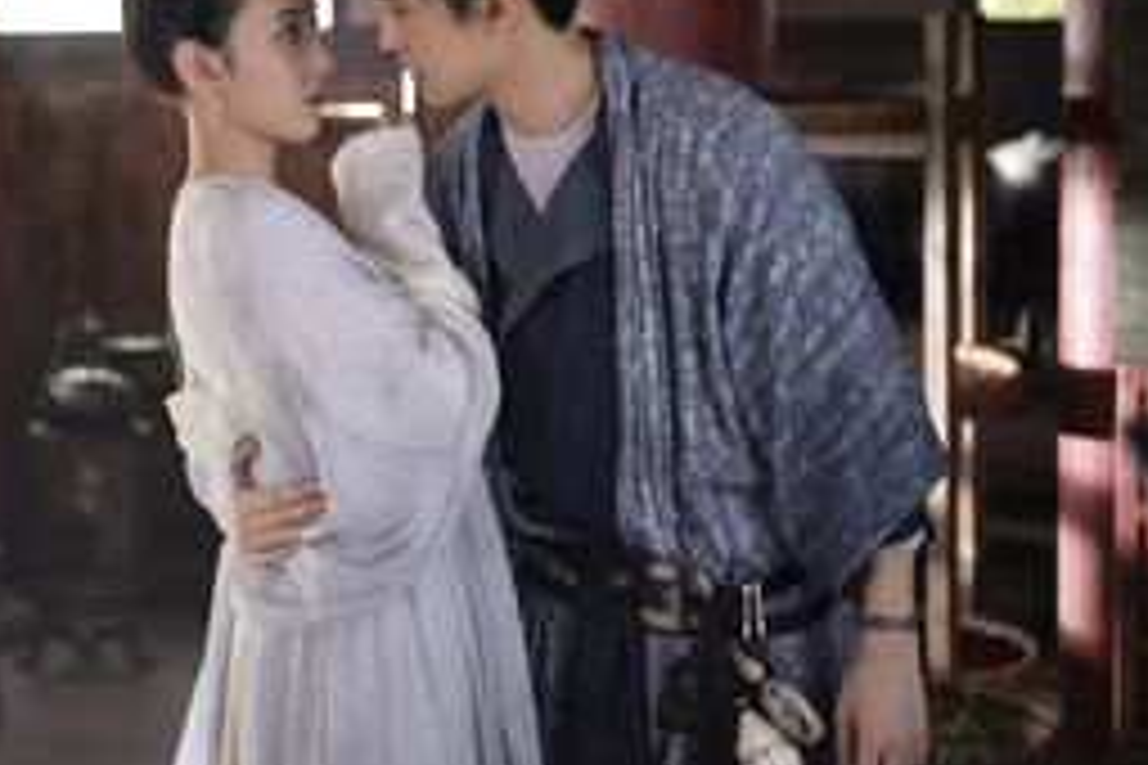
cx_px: 374
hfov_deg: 22.3
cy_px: 250
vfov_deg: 15.0
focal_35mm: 91
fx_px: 2902
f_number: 2.8
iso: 1000
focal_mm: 58
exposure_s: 1/200
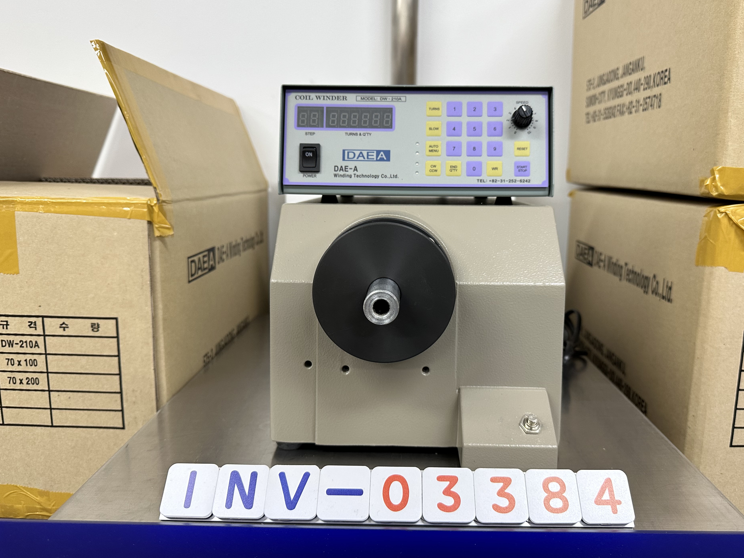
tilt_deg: -10.1
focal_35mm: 26
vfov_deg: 53.1
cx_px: 400
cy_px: 274
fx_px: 559
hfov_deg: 67.2
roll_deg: -0.9
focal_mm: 6.86
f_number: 1.78
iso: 160
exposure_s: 1/120
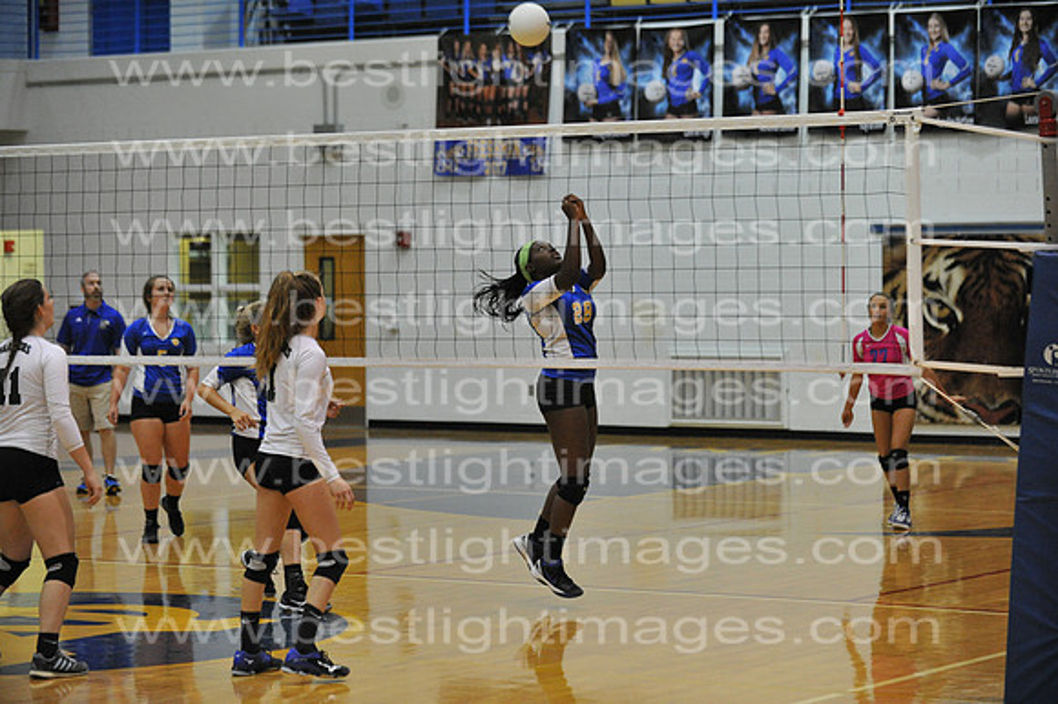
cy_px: 352
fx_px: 4112
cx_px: 529
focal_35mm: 140
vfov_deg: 9.8
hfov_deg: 14.7
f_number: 3.2
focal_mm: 140
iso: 8000
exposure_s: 1/800
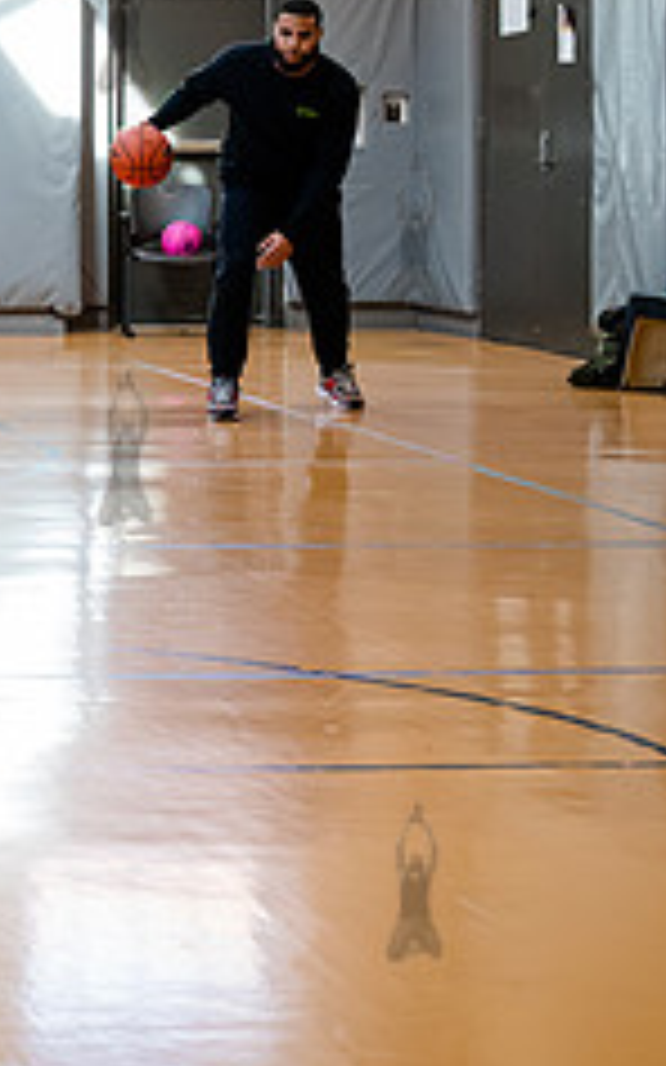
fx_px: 3342
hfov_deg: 10.8
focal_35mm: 115
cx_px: -459
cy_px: 229
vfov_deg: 18.0
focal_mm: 45
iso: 8000
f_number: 4
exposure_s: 1/1000
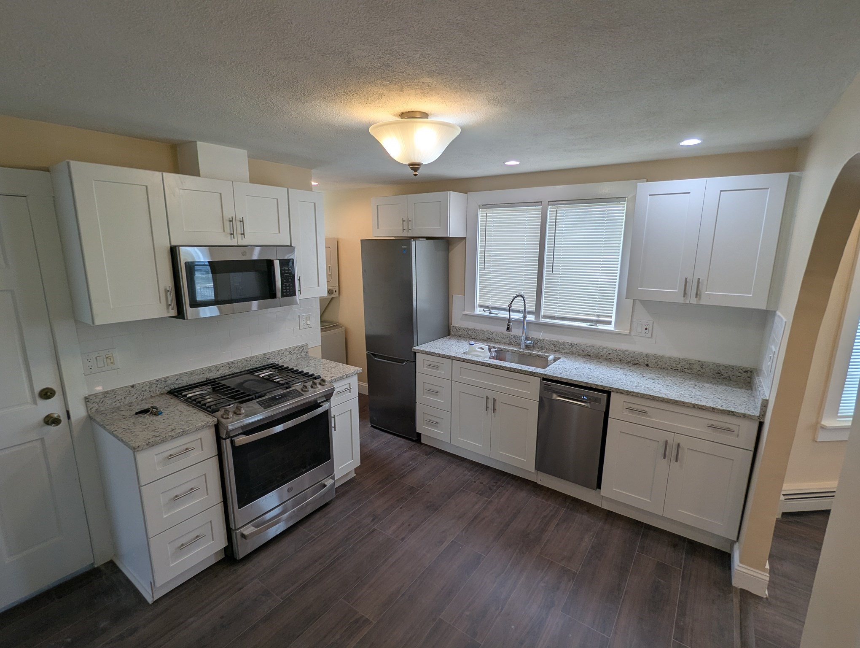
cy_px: 324
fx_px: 398
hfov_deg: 94.4
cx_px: 430
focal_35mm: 16
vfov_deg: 78.2
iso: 44
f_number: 2.2
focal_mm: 2.35
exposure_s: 1/120
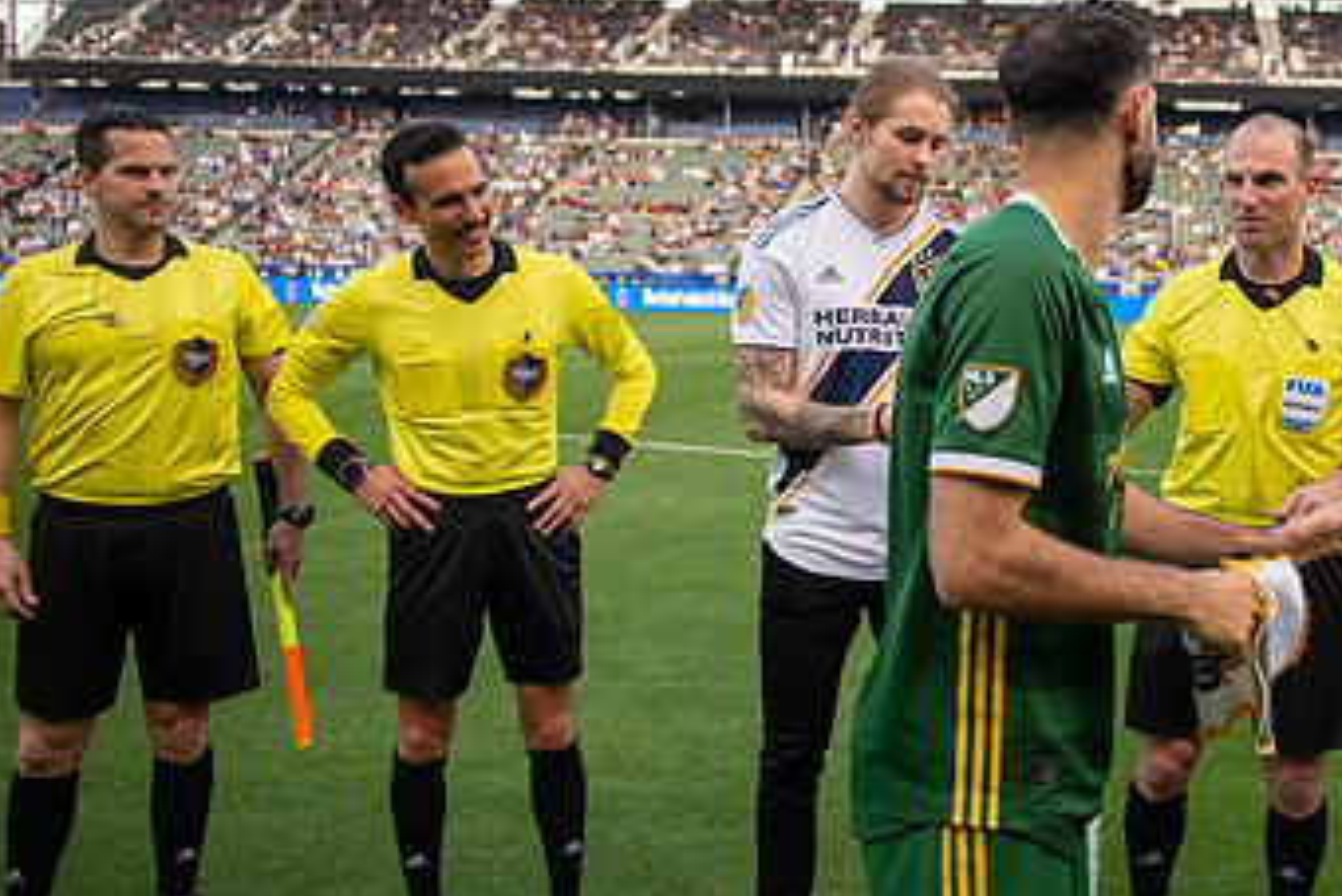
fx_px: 1529
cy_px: 377
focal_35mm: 41
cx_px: 1101
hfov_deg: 44.7
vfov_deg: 32.6
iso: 400
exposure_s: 1/640
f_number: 2.8
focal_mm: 24
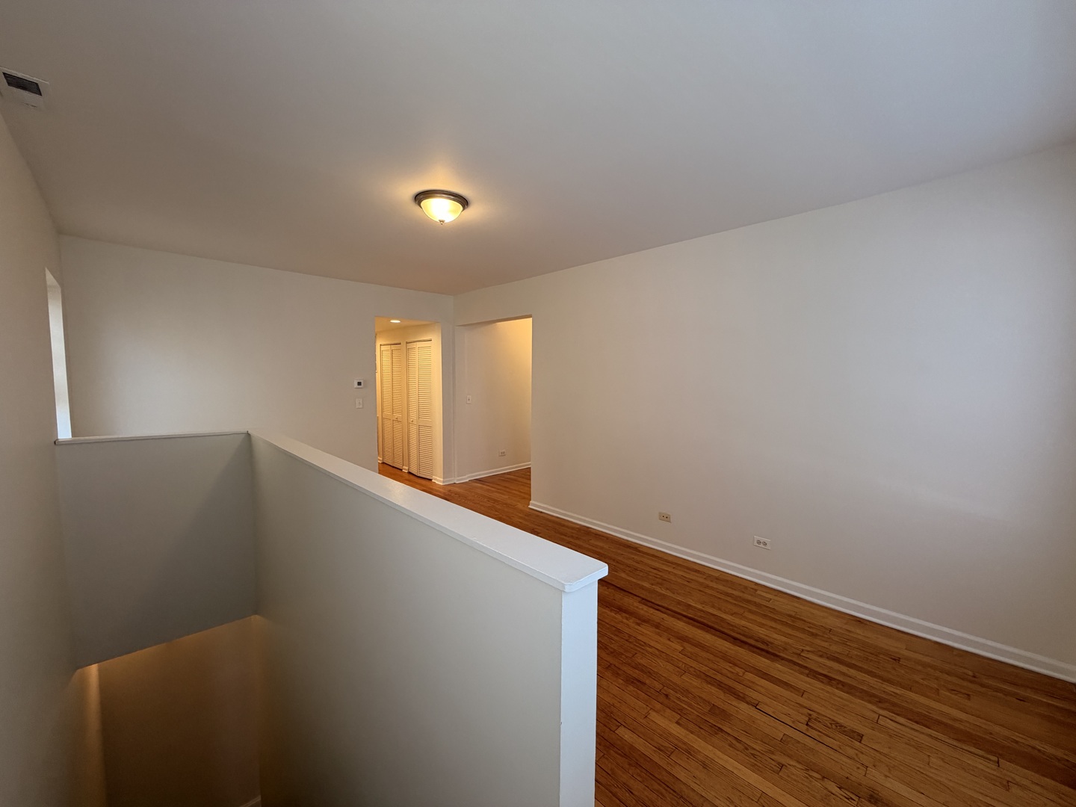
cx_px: 538
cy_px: 404
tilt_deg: -3.3
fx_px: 435
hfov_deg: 102.1
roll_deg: +0.1
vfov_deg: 85.7
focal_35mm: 14
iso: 160
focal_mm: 2.22
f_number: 2.2
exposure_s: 1/120
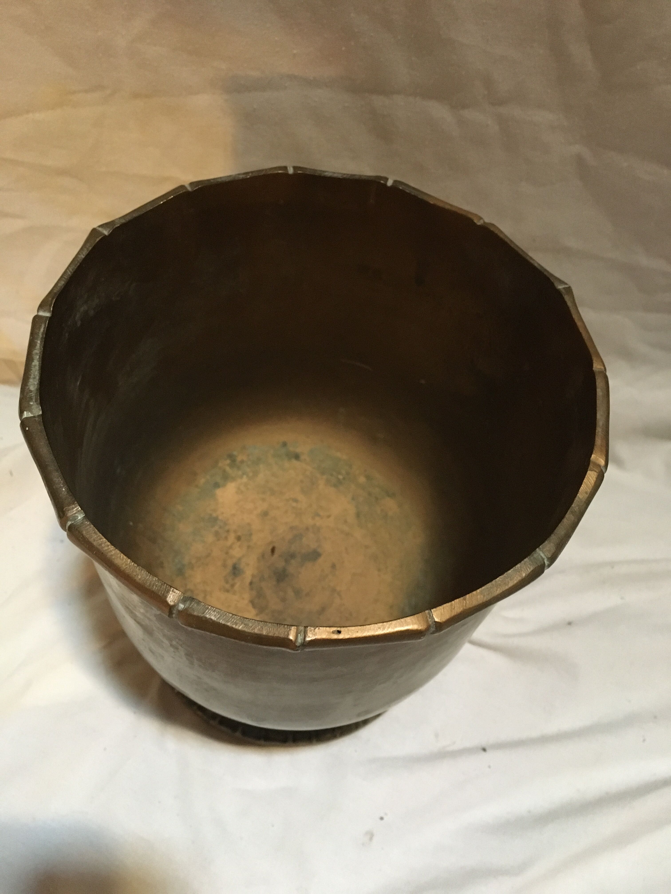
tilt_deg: -56.9
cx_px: 336
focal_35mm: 29
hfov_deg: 48.2
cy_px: 447
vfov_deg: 61.7
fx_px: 750
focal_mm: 4.15
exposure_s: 1/17
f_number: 2.2
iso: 250
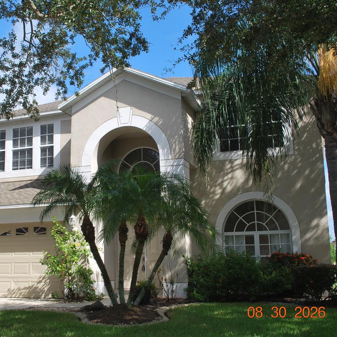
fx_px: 507
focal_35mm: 46
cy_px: 168
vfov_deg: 36.8
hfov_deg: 36.5
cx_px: 121
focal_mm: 24
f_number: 7.1
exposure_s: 1/200
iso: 100
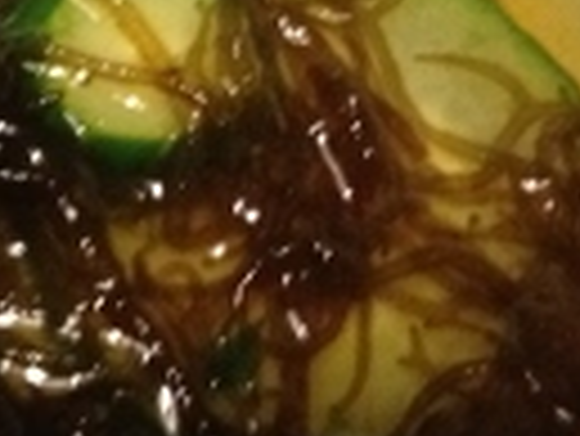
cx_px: -162
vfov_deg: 8.5
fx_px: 2918
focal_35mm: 174
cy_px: 40
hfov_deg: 11.1
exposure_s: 1/20
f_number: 2.4
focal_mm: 4.28
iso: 320
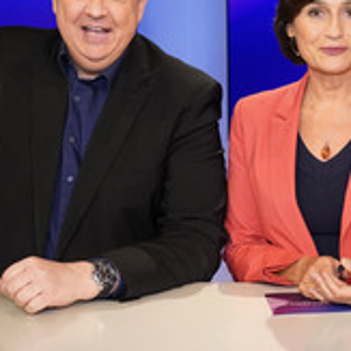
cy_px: 97
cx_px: 318
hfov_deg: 21.2
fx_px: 918
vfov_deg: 21.5
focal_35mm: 80
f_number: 5
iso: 2000
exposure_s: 1/125
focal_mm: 34
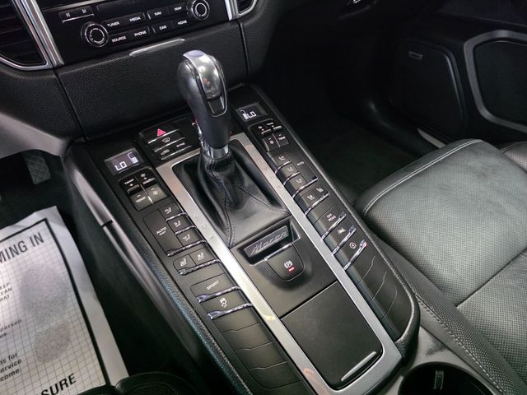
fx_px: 350
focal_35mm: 23
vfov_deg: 58.9
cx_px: 264
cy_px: 198
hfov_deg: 73.9
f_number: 1.7
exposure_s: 1/120
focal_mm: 6.3
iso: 1600
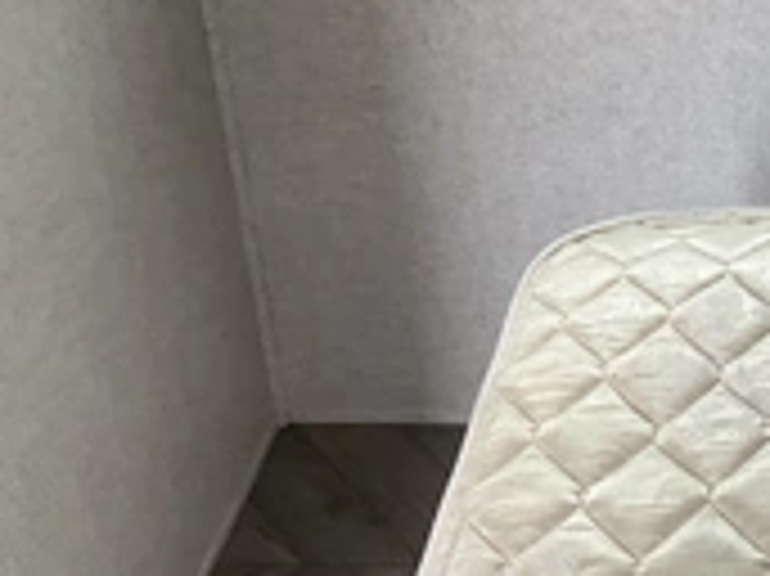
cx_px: 851
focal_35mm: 68
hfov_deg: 26.3
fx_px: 1512
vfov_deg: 20.4
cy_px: -90
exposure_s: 1/122
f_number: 1.8
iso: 64
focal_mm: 3
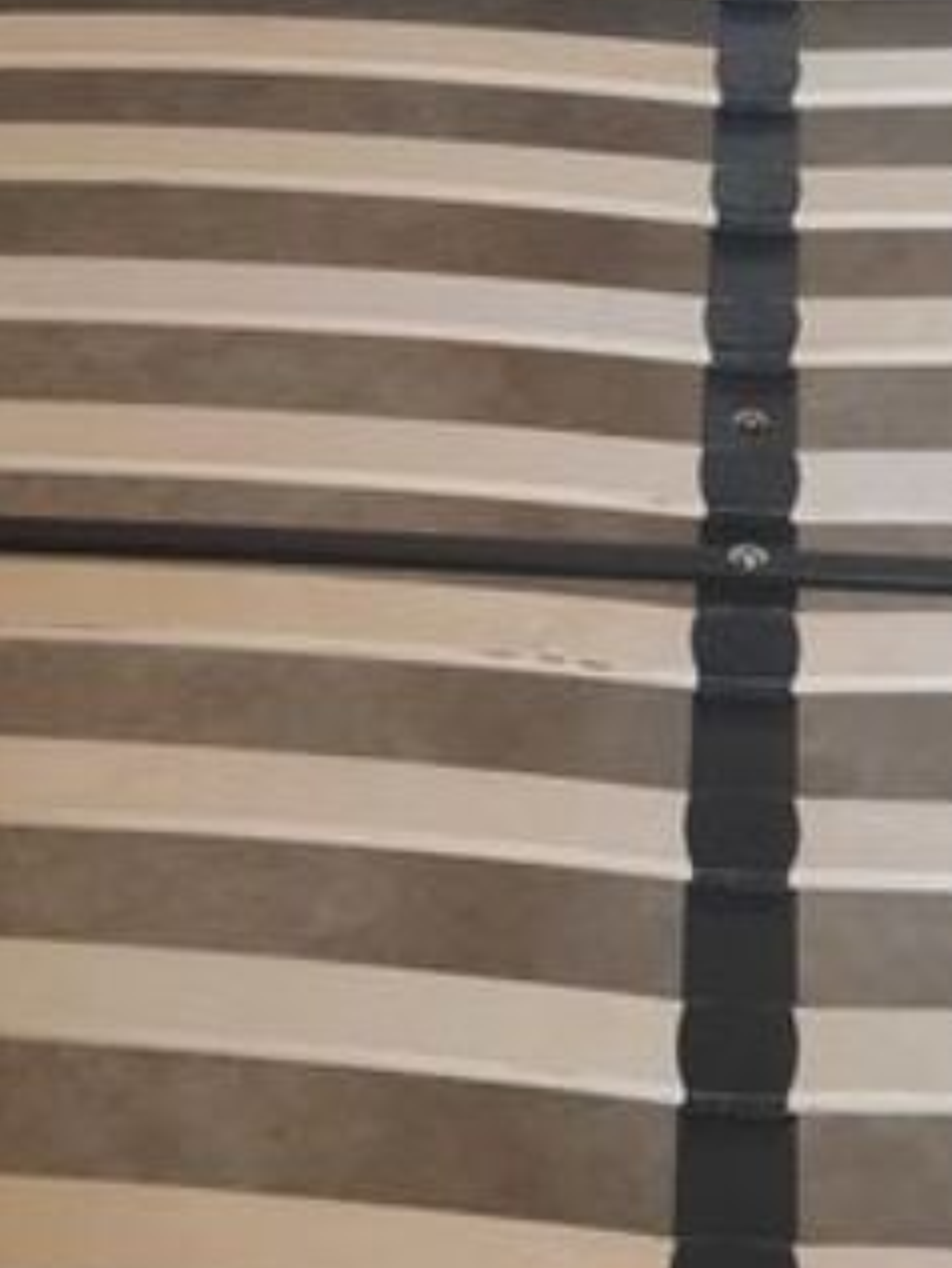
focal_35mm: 105
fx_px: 3848
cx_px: 388
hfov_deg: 14.1
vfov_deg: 18.6
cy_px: 298
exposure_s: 1/40
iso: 200
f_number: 1.8
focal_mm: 7
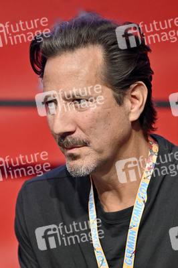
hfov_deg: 3.4
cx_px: 89
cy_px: 134
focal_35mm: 400
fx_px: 2972
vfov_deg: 5.2
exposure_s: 1/500
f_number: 5
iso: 5000
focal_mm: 400
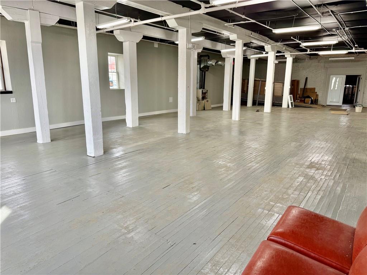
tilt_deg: -12.5
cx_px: 184
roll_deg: -0.5
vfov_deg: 56.8
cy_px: 138
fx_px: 254
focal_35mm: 24
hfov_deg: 71.6
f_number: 1.78
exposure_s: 1/120
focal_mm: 6.76
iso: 125
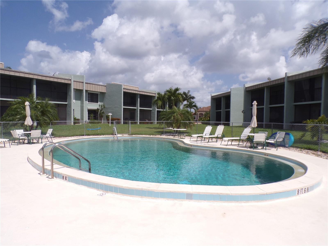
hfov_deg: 71.6
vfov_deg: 56.8
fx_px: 227
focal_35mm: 24
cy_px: 123
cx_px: 164
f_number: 5.8
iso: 80
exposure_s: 1/600
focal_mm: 4.3
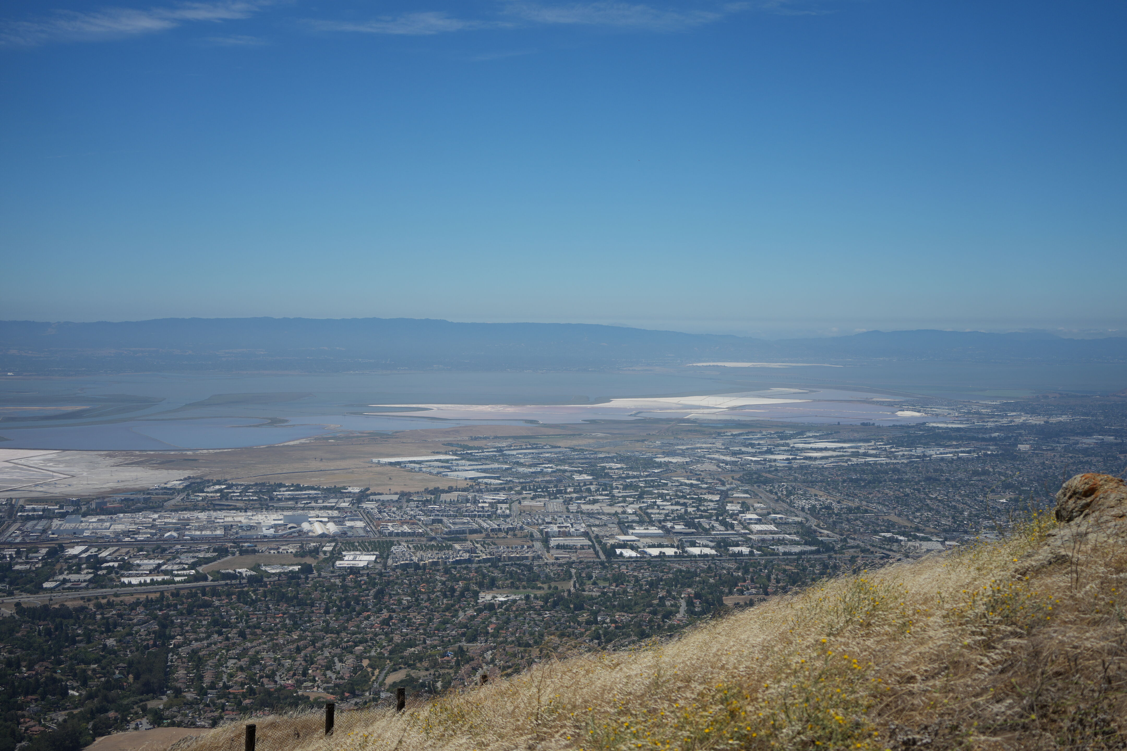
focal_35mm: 50
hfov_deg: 39.6
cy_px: 376
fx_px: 1565
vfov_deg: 27.0
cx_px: 564
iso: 200
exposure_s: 1/2500
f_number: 4.5
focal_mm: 50
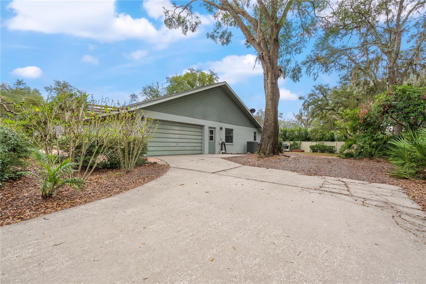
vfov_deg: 73.7
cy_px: 142
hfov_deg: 96.7
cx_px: 213
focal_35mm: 16
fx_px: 189
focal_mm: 16
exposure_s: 1/320
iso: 160
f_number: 8
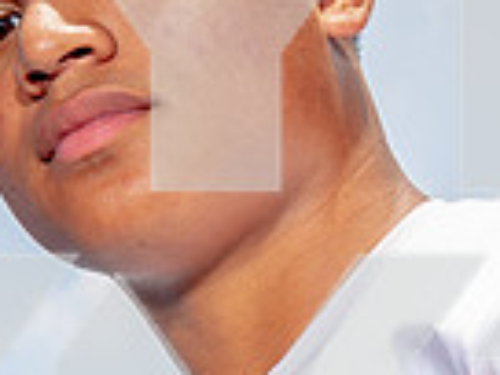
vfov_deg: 8.4
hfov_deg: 11.2
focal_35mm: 175
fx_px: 2528
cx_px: 447
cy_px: 425
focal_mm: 38
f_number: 9.5
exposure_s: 1/125
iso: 100
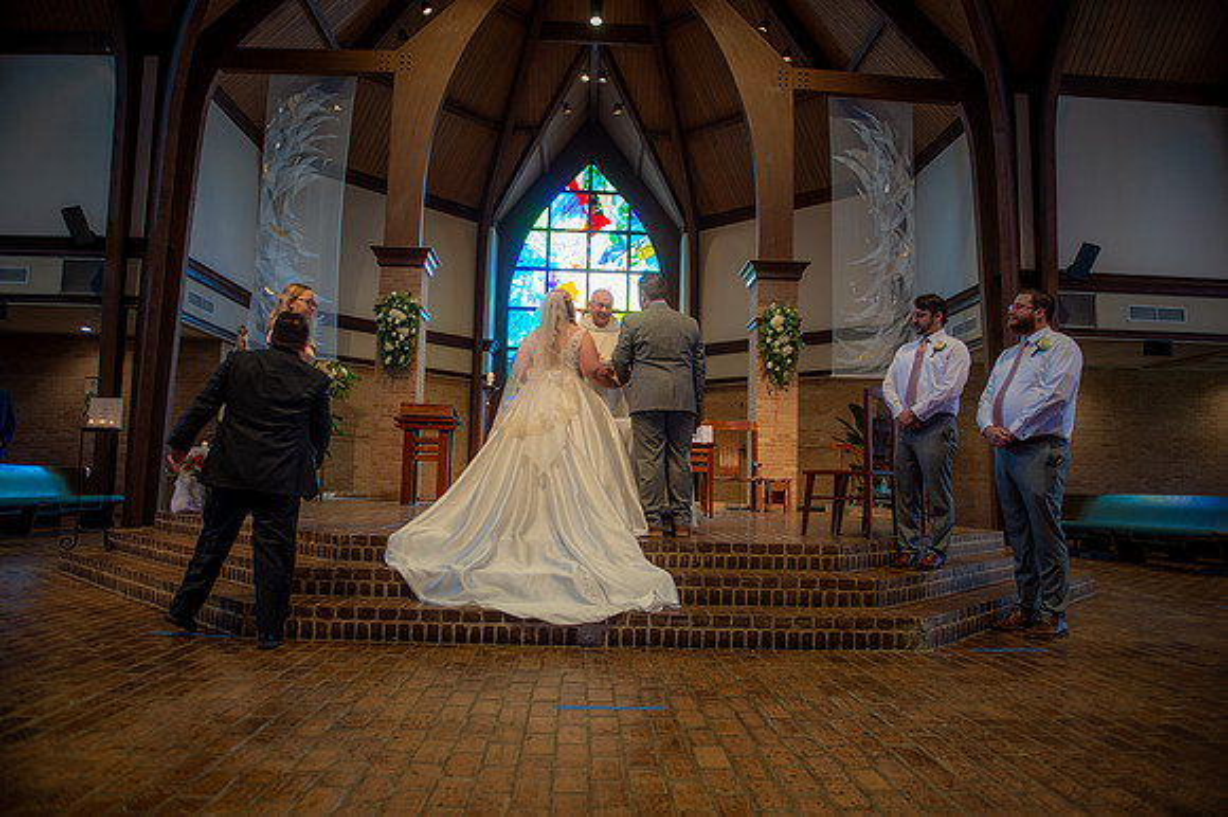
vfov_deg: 53.1
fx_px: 818
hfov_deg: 73.8
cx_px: 614
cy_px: 408
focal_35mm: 24
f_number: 2.8
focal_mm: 24
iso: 640
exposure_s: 1/100
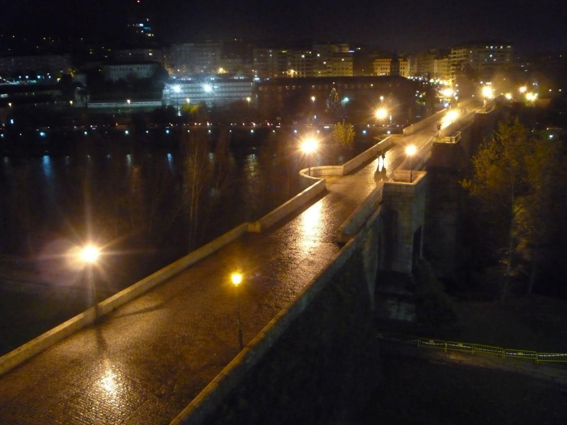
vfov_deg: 46.8
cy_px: 212
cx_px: 284
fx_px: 491
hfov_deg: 60.0
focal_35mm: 30
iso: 800
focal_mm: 5.2
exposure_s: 1/8
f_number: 3.3
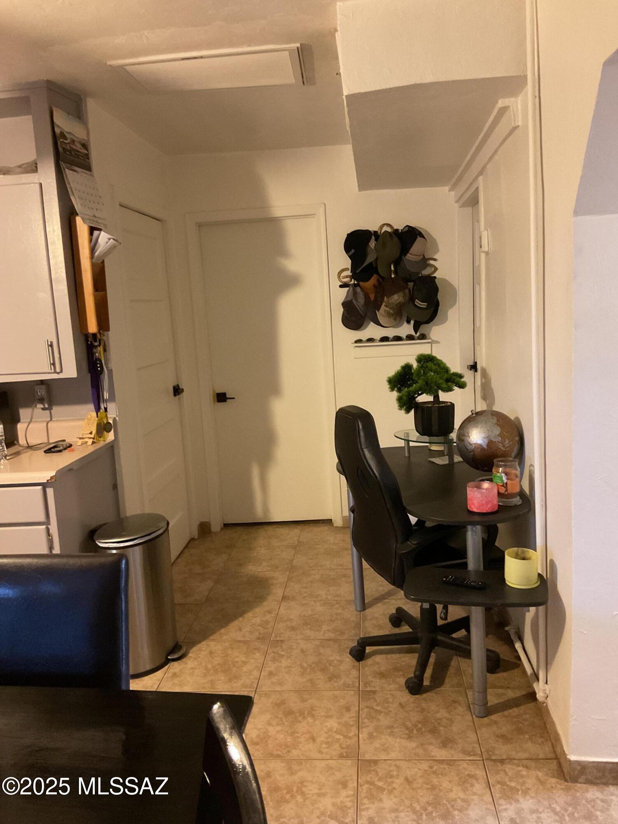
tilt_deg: -9.2
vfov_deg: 61.7
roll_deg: +2.7
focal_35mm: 29
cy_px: 412
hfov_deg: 48.2
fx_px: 690
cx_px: 309
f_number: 1.8
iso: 500
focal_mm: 3
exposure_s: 1/30
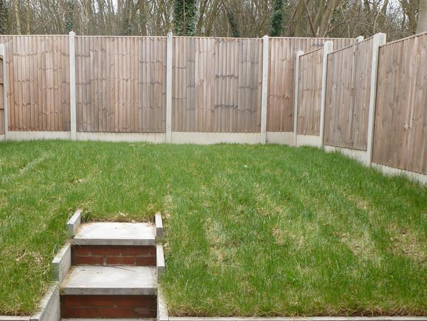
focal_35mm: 37
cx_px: 164
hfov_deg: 49.7
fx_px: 457
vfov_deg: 38.6
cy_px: 191
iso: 100
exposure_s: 1/100
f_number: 3.4
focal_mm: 4.7
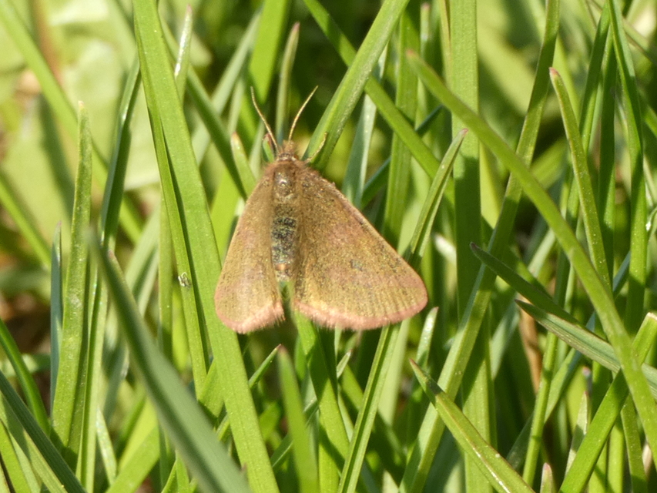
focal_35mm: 173
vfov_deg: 8.6
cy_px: 246
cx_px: 328
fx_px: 3284
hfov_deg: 11.4
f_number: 5.5
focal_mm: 30.9
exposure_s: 1/80
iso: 80
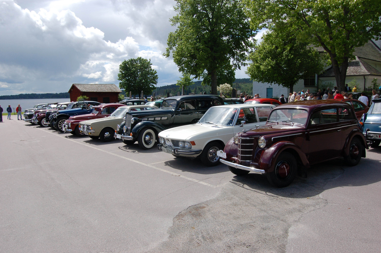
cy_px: 126
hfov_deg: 67.4
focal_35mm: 27
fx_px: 285
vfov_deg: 47.8
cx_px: 190
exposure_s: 1/400
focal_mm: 18
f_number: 10
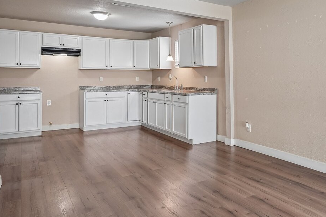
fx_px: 280
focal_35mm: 31
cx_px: 223
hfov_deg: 58.8
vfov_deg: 42.0
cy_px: 77
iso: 400
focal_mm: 17.5
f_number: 8
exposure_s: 1/15
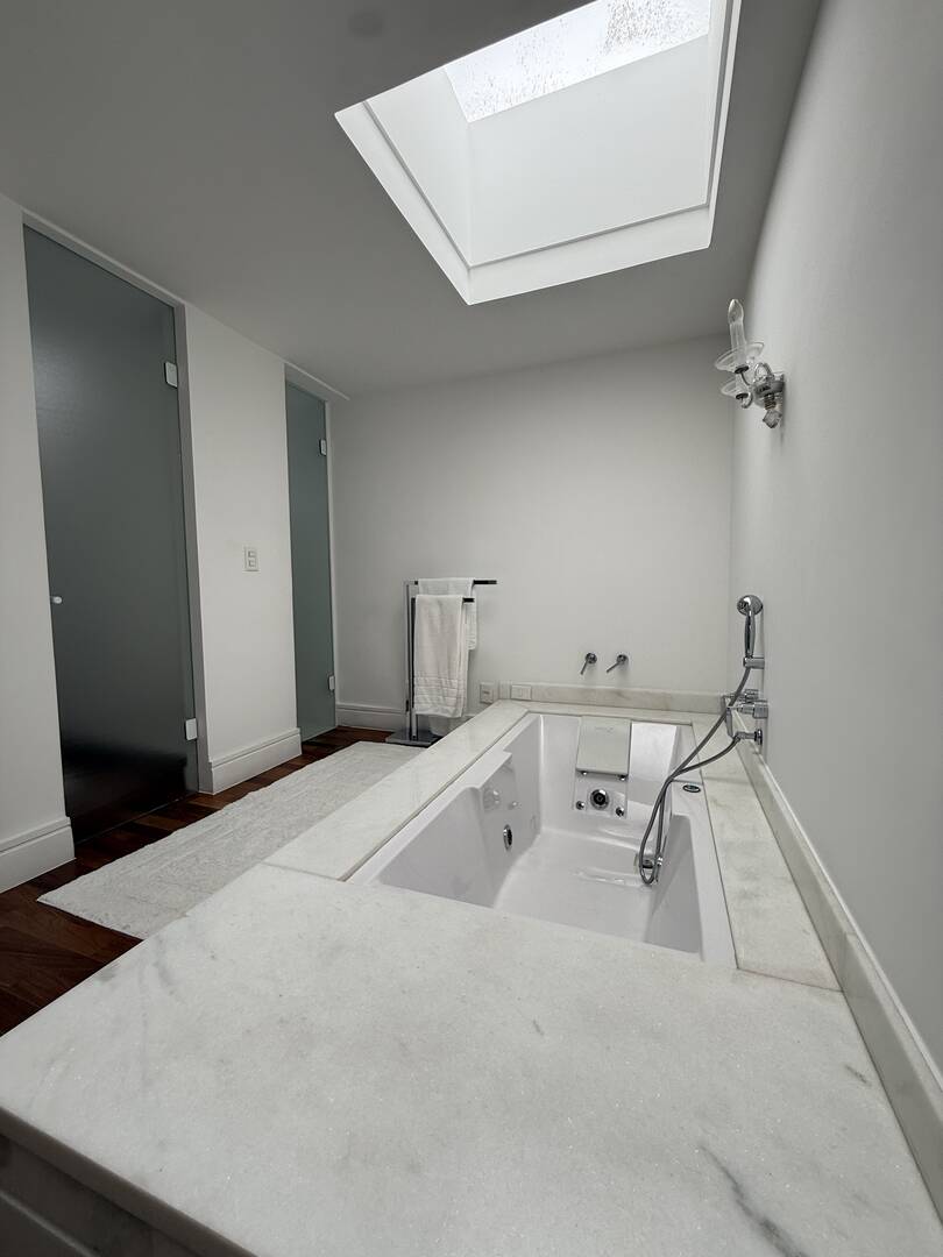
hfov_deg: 85.7
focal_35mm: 14
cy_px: 628
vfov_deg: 102.1
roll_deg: +0.1
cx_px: 472
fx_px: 509
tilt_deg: -4.7
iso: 50
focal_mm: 2.22
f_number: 2.2
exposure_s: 1/185
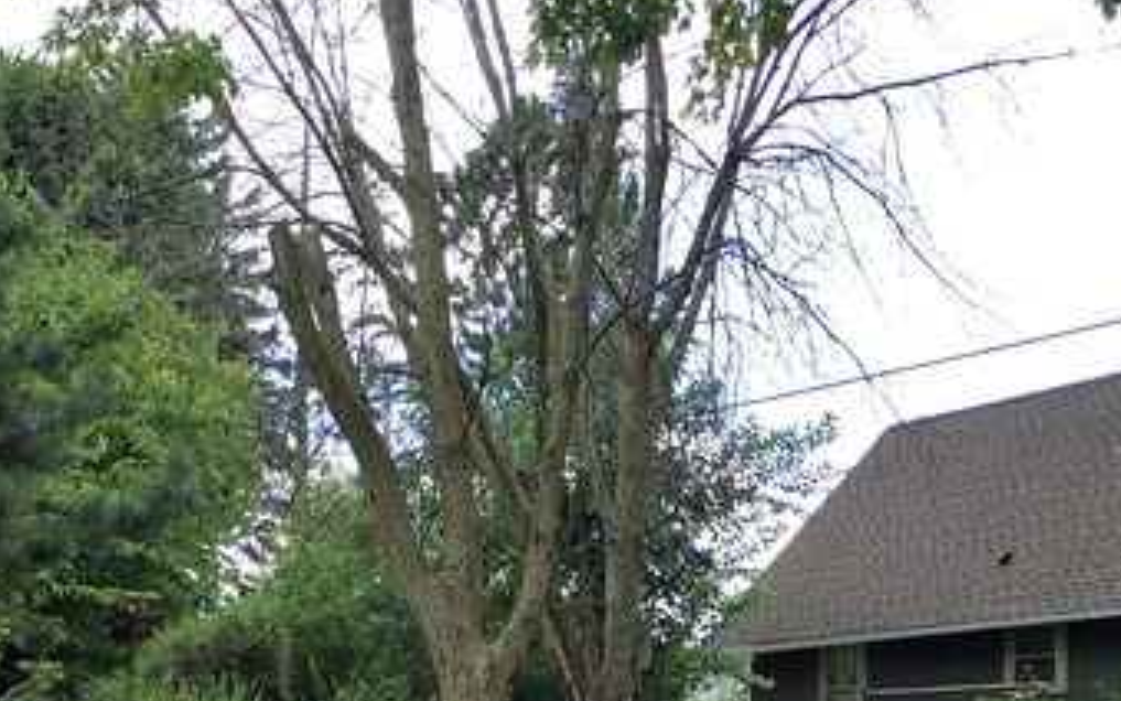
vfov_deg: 21.3
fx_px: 1772
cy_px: 754
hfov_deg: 34.9
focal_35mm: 58
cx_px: 407
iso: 25
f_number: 2.2
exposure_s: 1/411
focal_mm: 4.15
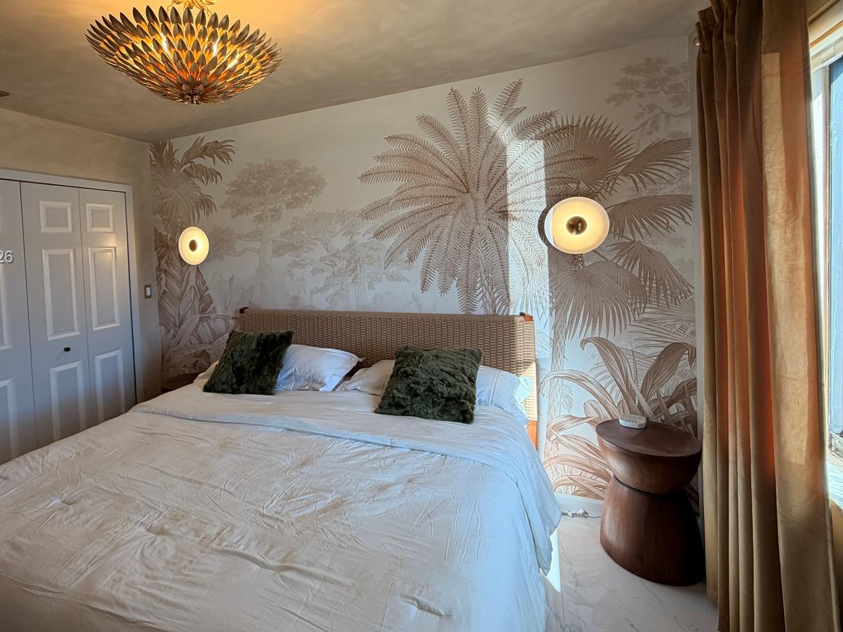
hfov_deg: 86.8
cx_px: 344
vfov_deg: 71.0
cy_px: 258
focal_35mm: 18
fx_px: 438
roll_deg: +2.5
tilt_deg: -1.7
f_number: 2.2
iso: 100
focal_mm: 2.22
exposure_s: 1/120
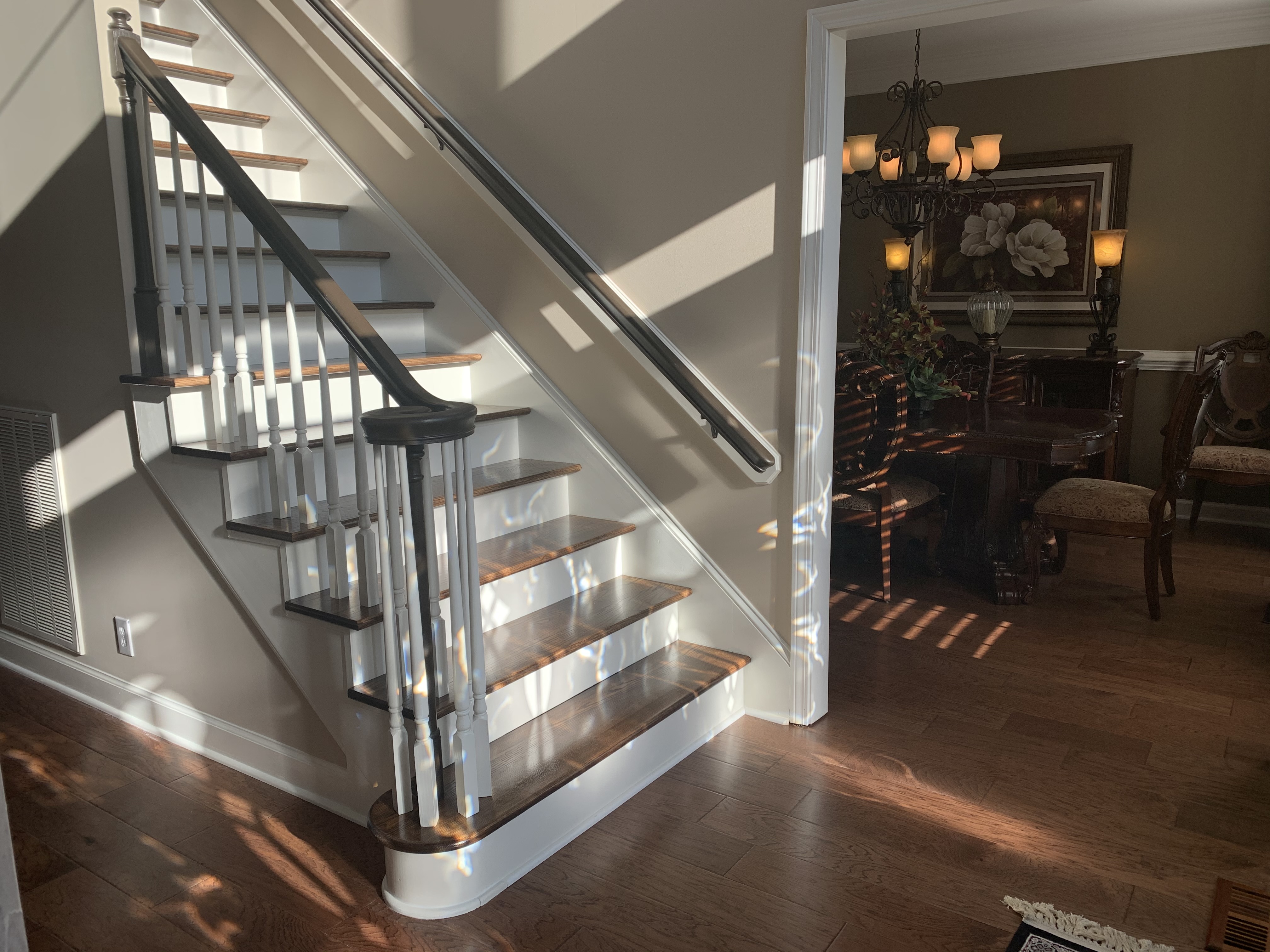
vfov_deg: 53.1
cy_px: 476
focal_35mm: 26
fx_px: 954
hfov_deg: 67.3
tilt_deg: -11.0
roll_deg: -0.1
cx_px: 635
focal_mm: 4.25
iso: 25
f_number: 1.8
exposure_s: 1/316
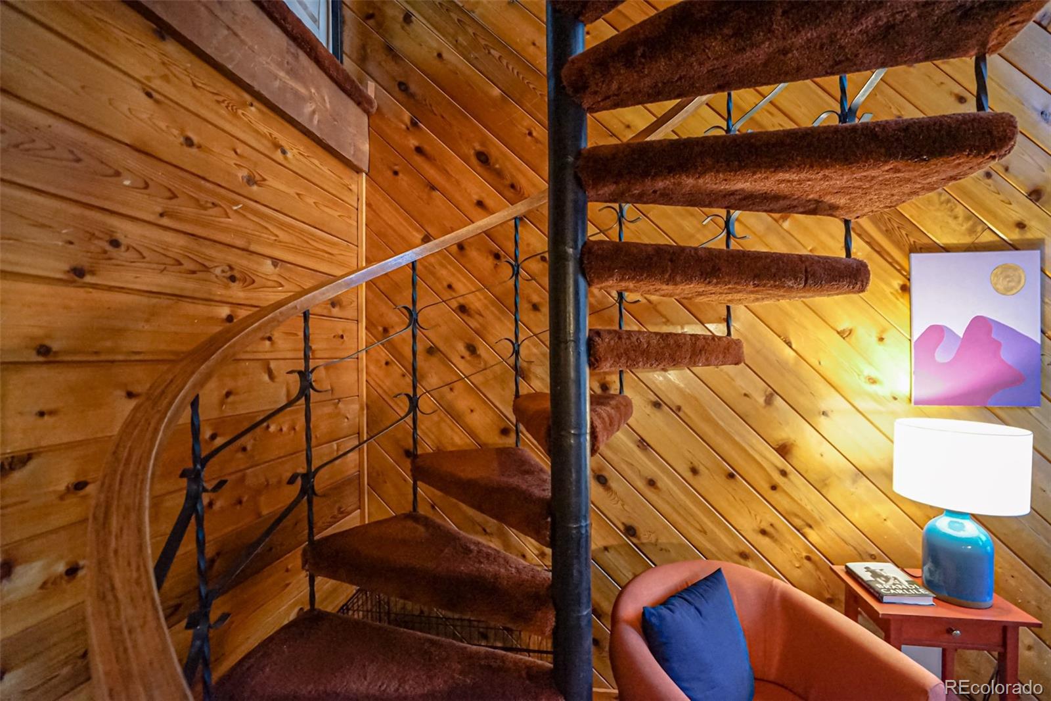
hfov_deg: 96.7
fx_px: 467
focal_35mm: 16
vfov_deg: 73.7
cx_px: 526
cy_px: 350
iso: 6400
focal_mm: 16
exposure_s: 1/80
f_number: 4
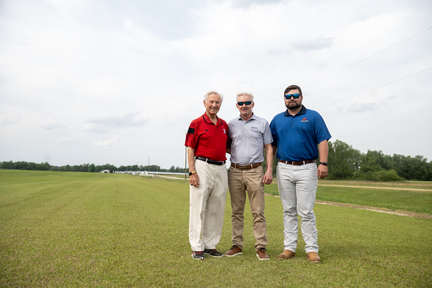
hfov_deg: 53.2
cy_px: 144
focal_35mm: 36
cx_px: 216
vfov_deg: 36.8
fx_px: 432
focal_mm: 36
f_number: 5
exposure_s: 1/400
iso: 64
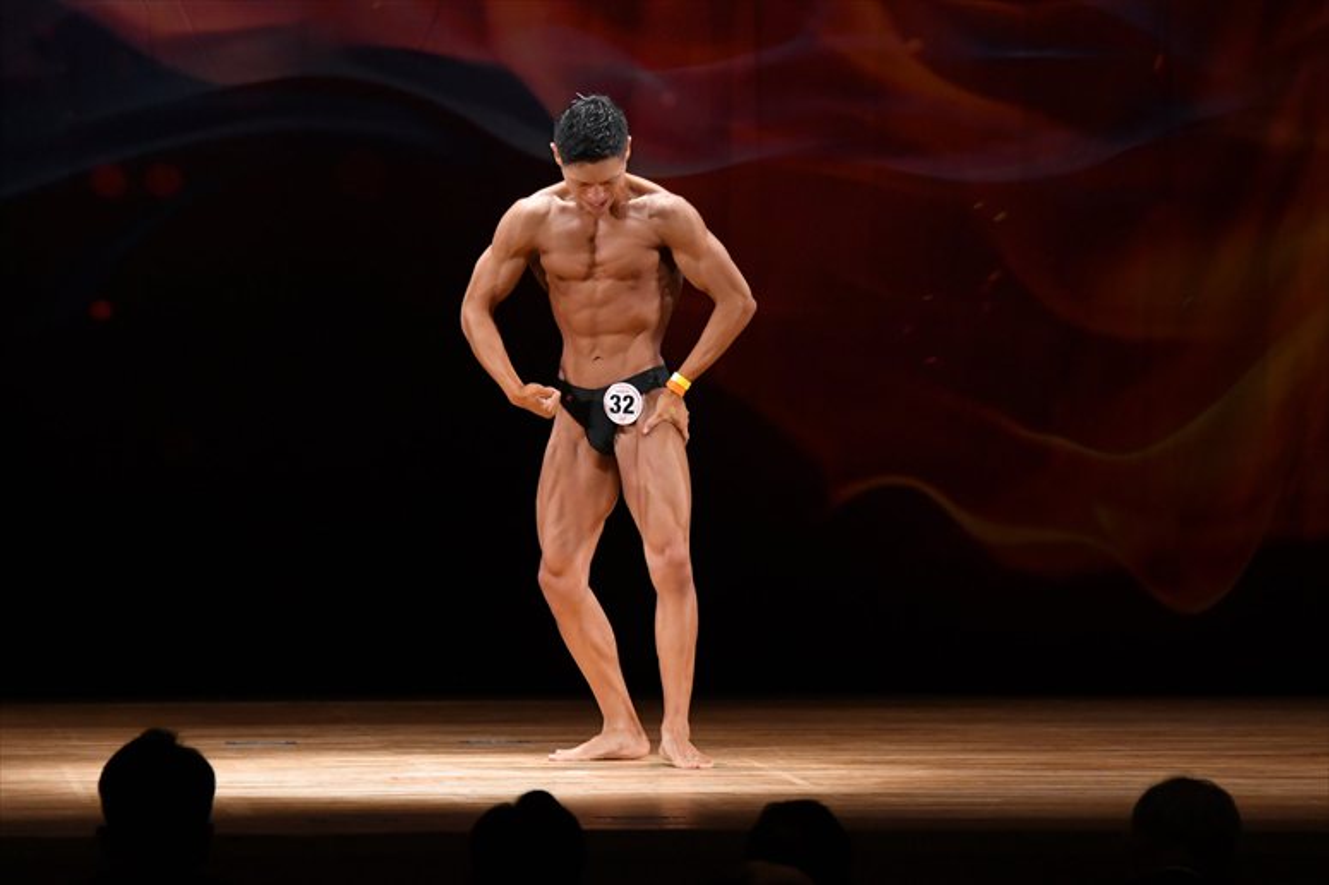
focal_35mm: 225
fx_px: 8302
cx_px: 664
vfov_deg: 6.1
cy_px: 442
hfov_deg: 9.2
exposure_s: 1/400
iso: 3200
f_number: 5.6
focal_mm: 150
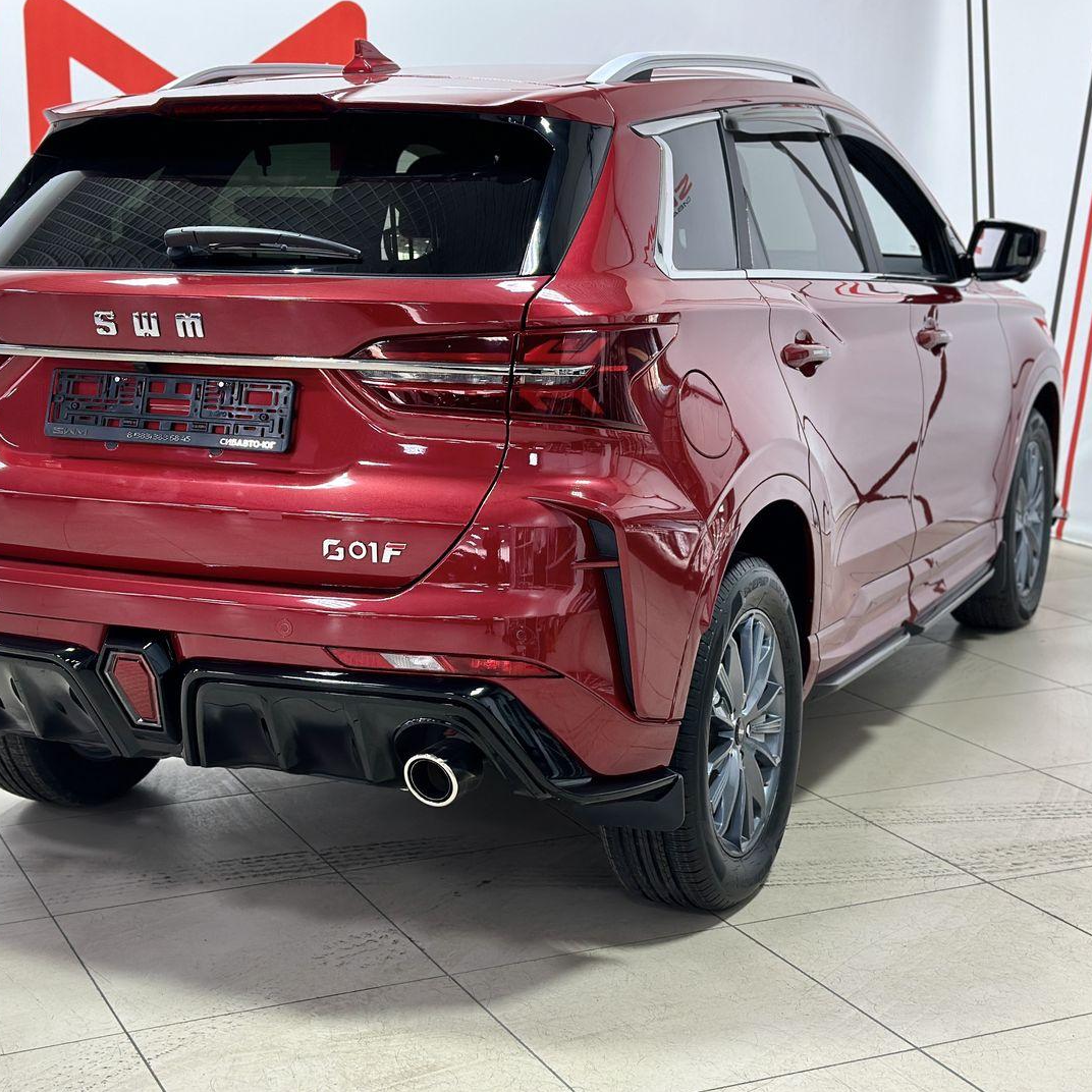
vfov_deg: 30.0
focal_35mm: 57
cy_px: 544
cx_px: 460
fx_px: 2034
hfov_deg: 30.0
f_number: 1.78
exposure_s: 1/50
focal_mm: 6.86
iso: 125
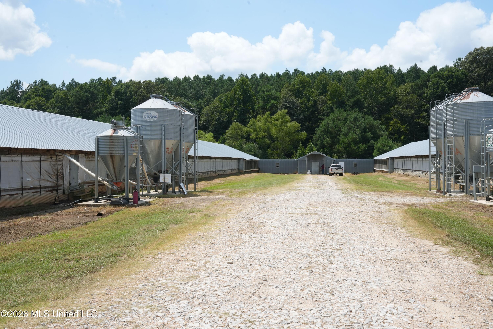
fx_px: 561
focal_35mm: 41
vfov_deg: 32.6
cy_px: 164
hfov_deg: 47.4
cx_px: 246
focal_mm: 41
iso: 320
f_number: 16
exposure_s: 1/160
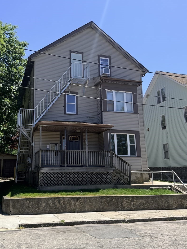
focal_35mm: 35
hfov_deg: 40.6
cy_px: 123
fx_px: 252
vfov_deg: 52.6
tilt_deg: +12.5
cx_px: 78
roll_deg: +1.0
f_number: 1.78
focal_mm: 6.76
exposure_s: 1/3759
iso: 80
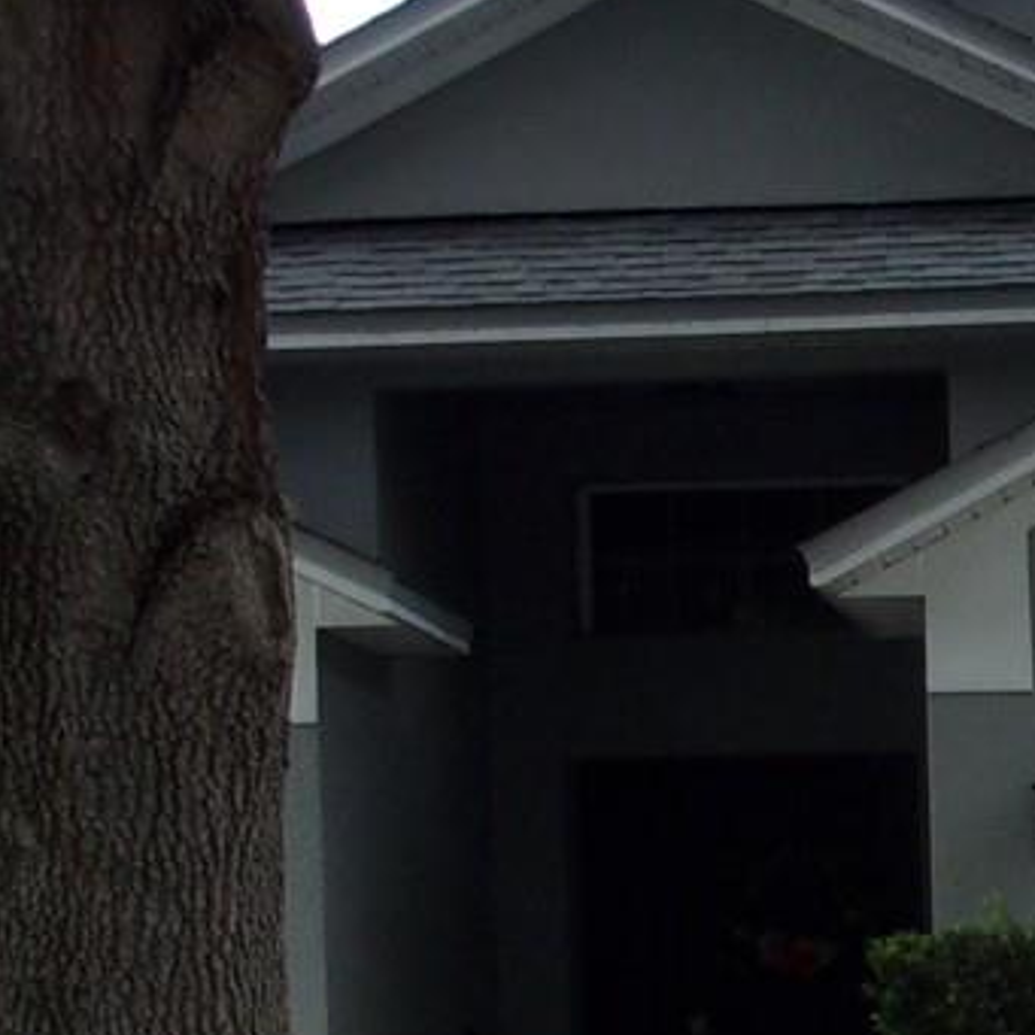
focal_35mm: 116
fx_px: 3924
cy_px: 1056
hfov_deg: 14.3
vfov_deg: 14.8
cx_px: 1396
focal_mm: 5.1
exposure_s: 1/240
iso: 80
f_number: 3.9
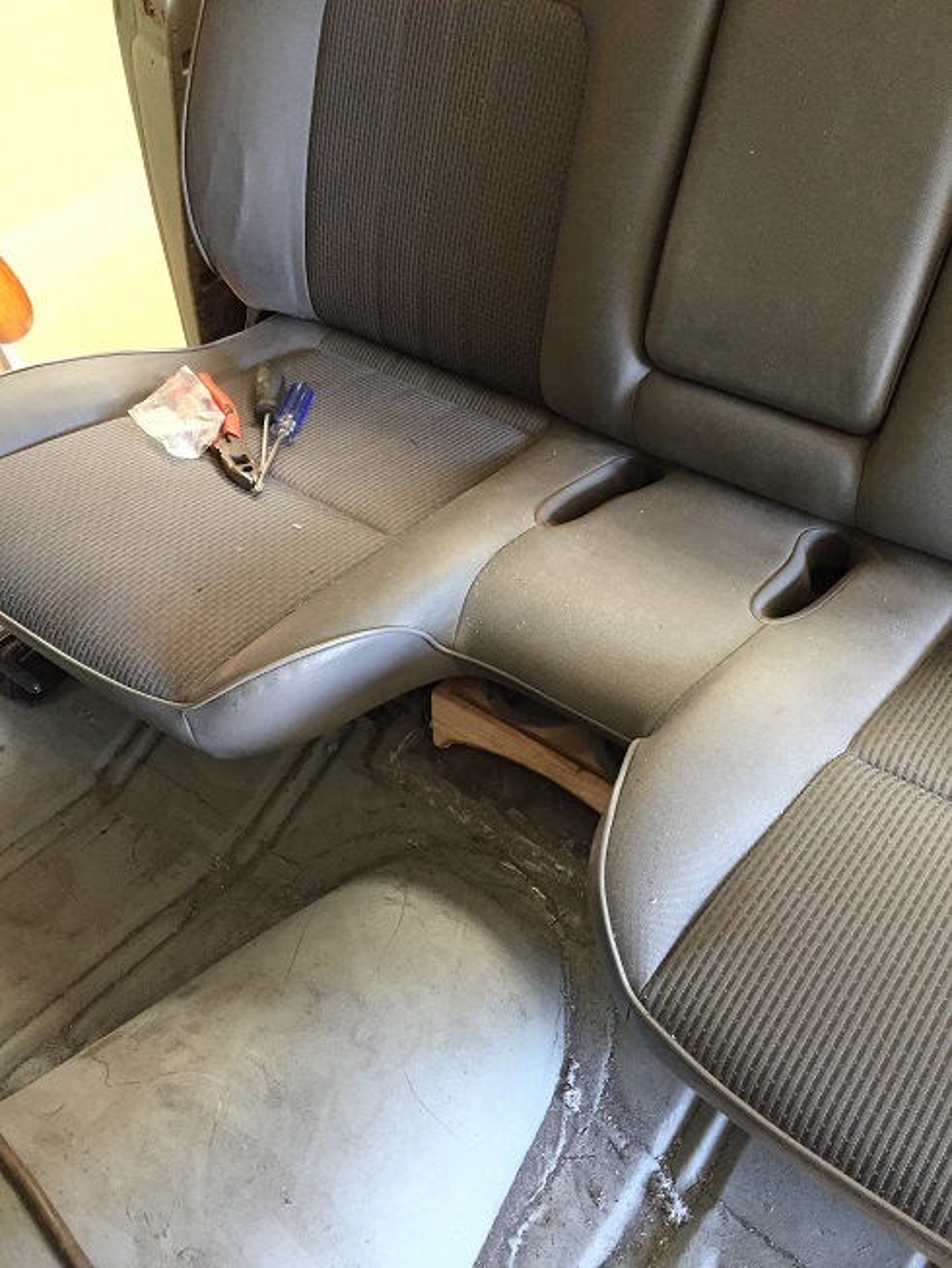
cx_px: 476
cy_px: 634
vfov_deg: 61.7
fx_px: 1063
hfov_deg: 48.2
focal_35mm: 29
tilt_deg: -45.9
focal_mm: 4.15
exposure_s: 1/33
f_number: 2.2
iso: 250
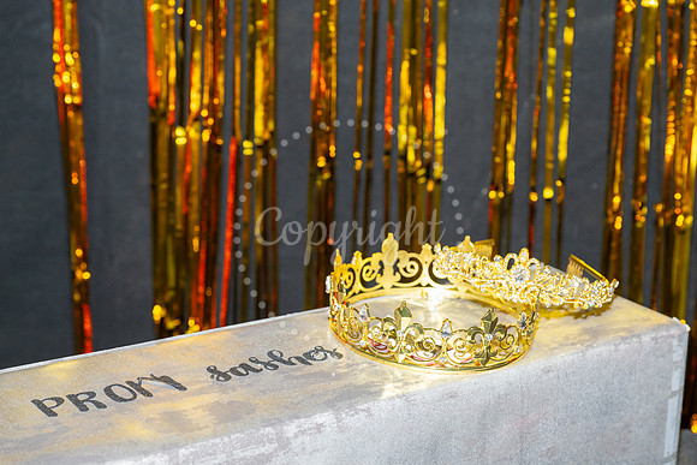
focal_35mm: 79
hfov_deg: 25.7
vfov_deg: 17.3
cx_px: 348
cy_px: 232
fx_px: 1530
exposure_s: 1/60
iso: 1000
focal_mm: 79
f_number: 5.6
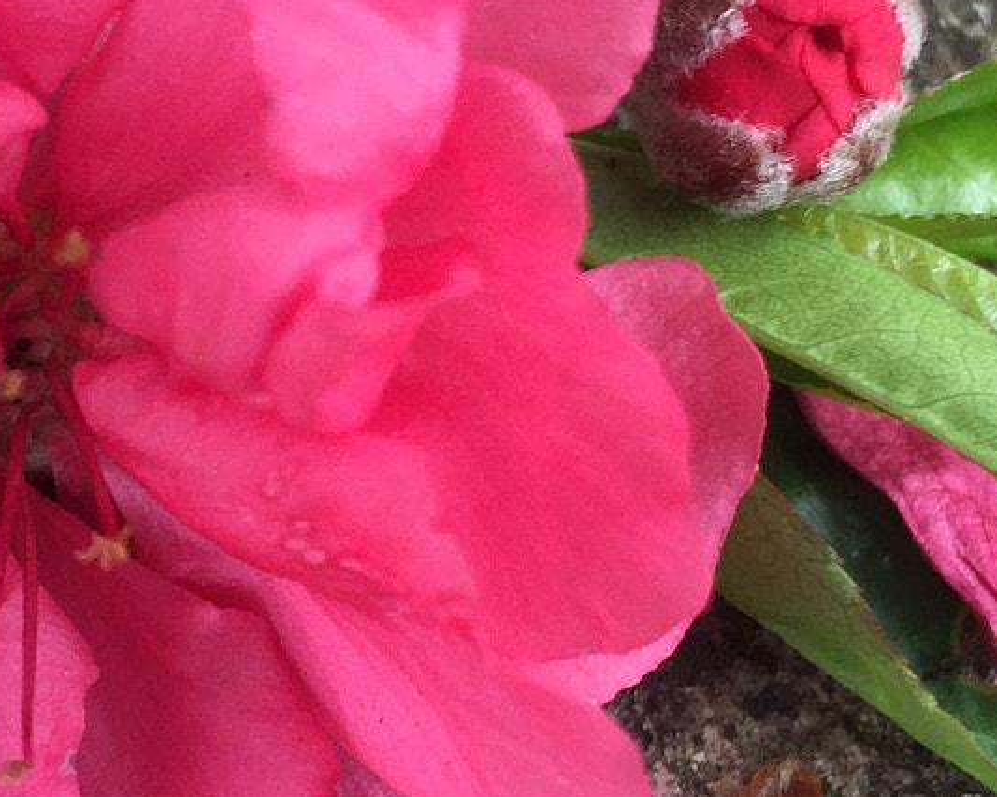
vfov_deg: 18.0
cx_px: 337
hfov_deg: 22.4
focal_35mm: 85
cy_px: 269
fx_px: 2507
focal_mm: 4.15
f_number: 2.2
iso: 40
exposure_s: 1/50
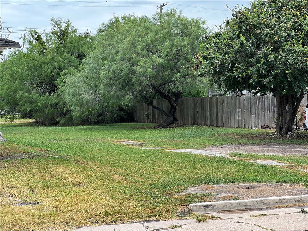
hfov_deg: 25.3
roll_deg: +1.3
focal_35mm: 77
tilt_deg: -1.5
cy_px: 116
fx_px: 685
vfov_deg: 19.1
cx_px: 154
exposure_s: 1/214
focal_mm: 9
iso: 25
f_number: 2.8
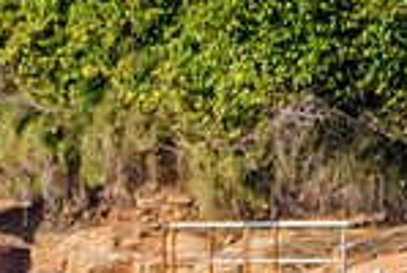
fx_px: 32999
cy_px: 422
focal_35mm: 2913
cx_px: -98
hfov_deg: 0.7
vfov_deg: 0.5
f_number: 5.6
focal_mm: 500
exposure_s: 1/2000
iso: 360
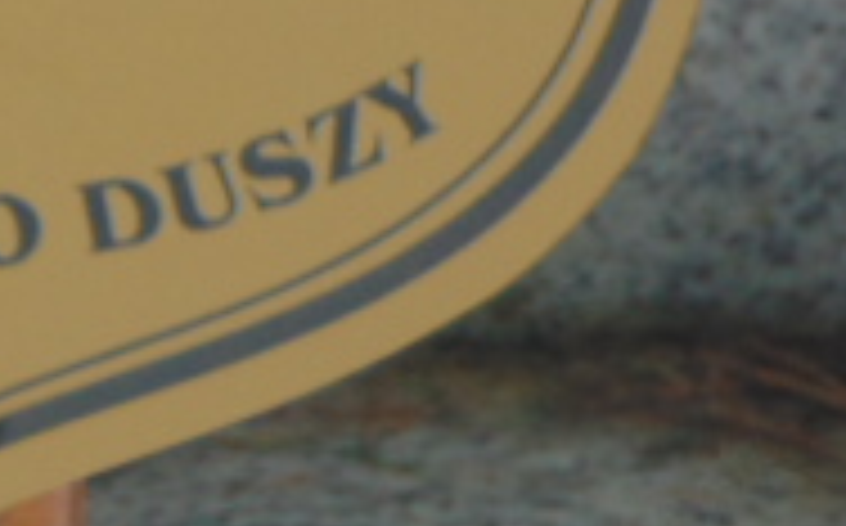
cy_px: -441
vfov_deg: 1.2
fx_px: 25516
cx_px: -378
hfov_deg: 1.9
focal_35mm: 1108
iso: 80
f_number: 4.2
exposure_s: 1/250
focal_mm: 55.1
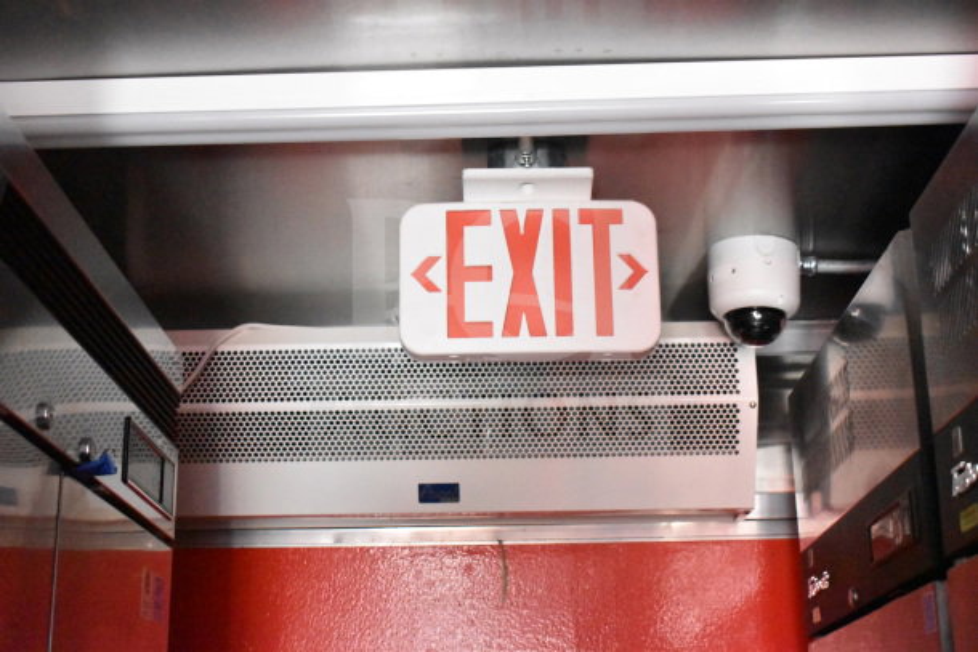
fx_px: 1549
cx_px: 489
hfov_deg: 35.0
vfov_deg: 23.8
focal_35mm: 57
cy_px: 326
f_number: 4.8
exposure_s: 1/60
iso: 14400
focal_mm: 38
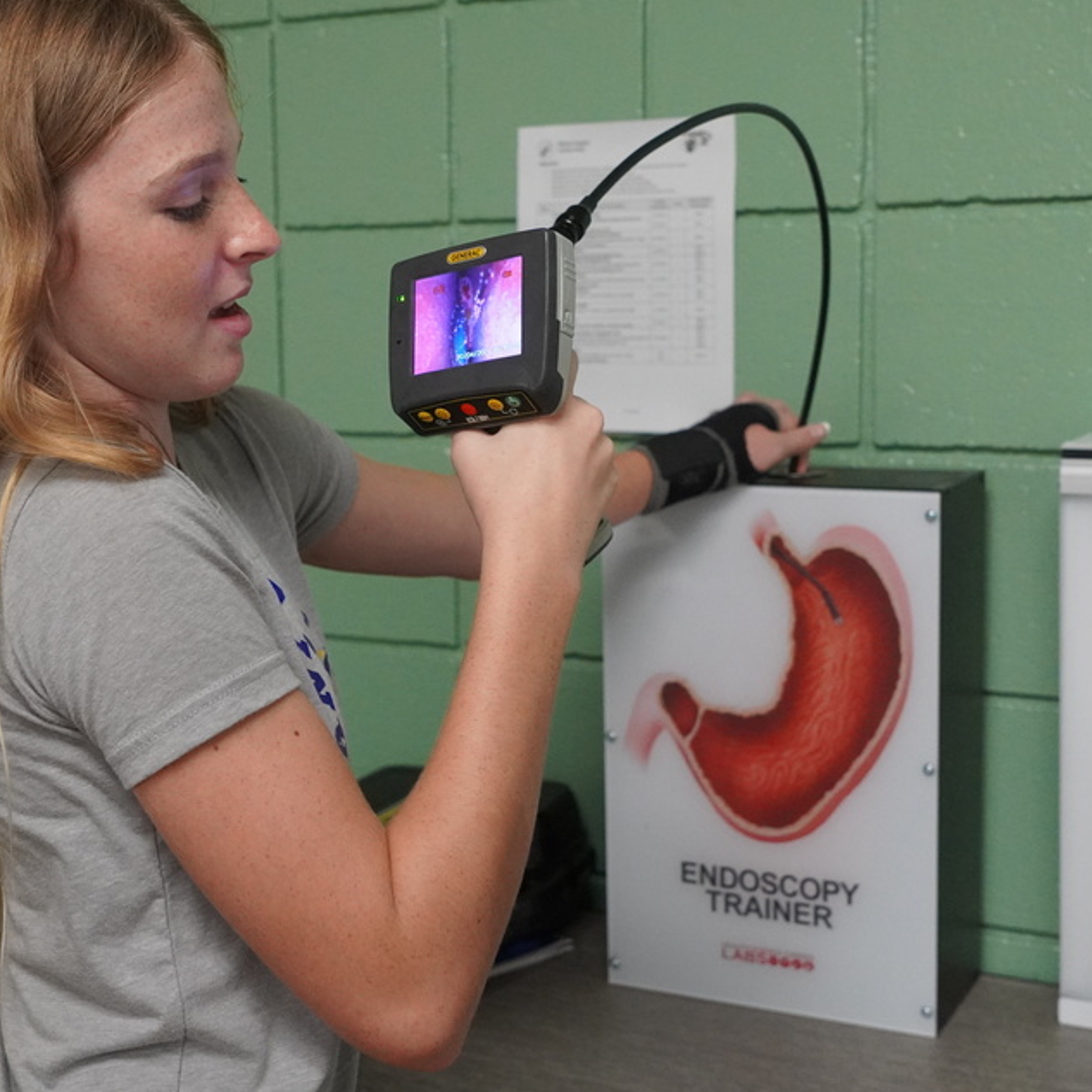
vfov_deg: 30.7
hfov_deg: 30.7
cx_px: 447
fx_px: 1988
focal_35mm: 56
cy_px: 527
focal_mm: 27
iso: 3200
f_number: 4
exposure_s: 1/160
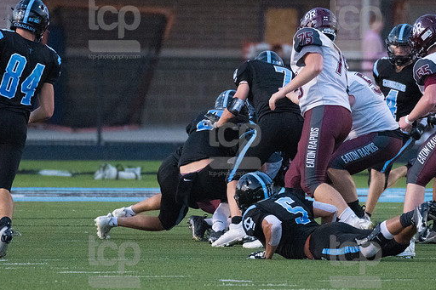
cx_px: 235
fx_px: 8632
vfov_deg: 1.9
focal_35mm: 713
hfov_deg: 2.9
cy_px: 146
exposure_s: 1/2000
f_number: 5.6
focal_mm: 420
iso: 6400
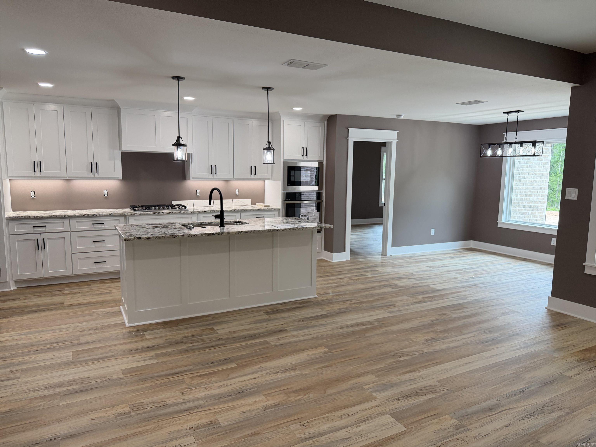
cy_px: 224
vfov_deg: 56.8
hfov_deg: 71.6
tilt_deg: -7.5
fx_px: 413
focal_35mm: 24
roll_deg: -0.4
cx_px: 298
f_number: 1.78
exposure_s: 1/188
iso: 200
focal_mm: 6.76
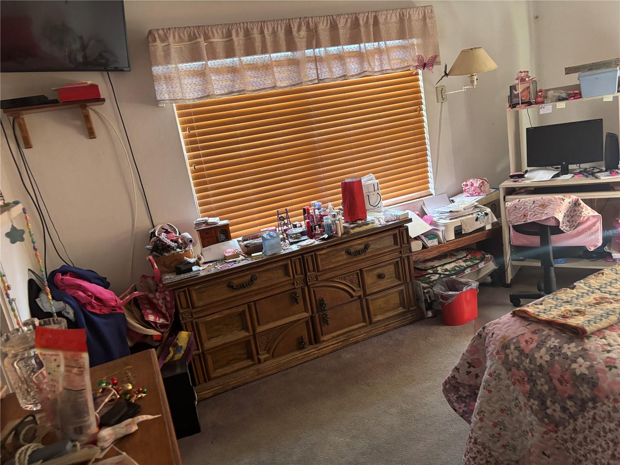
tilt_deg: -12.7
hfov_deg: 67.3
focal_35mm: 26
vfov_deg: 53.1
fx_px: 466
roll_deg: +9.1
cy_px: 232
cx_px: 310
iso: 400
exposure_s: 1/40
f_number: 1.6
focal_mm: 5.96
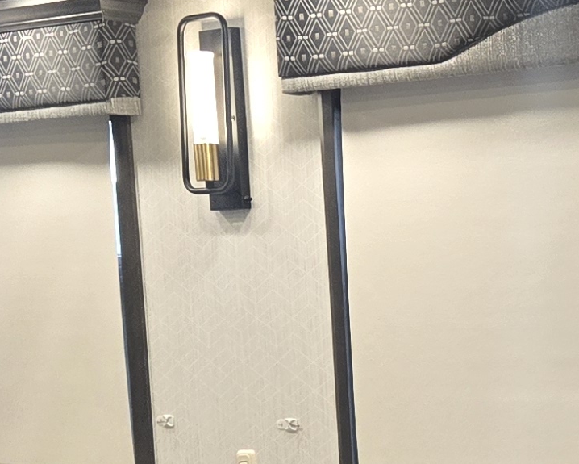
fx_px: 2143
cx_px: 707
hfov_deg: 14.8
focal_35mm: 125
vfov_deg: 12.0
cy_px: 600
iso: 400
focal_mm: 5.4
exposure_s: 1/120
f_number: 1.8
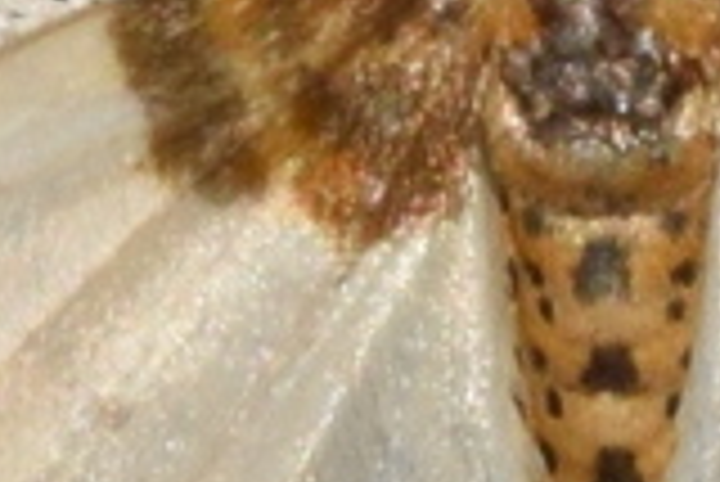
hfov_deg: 1.6
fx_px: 25162
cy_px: 437
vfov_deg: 1.1
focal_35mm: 1257
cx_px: 567
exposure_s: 1/200
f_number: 14
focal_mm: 140
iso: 400
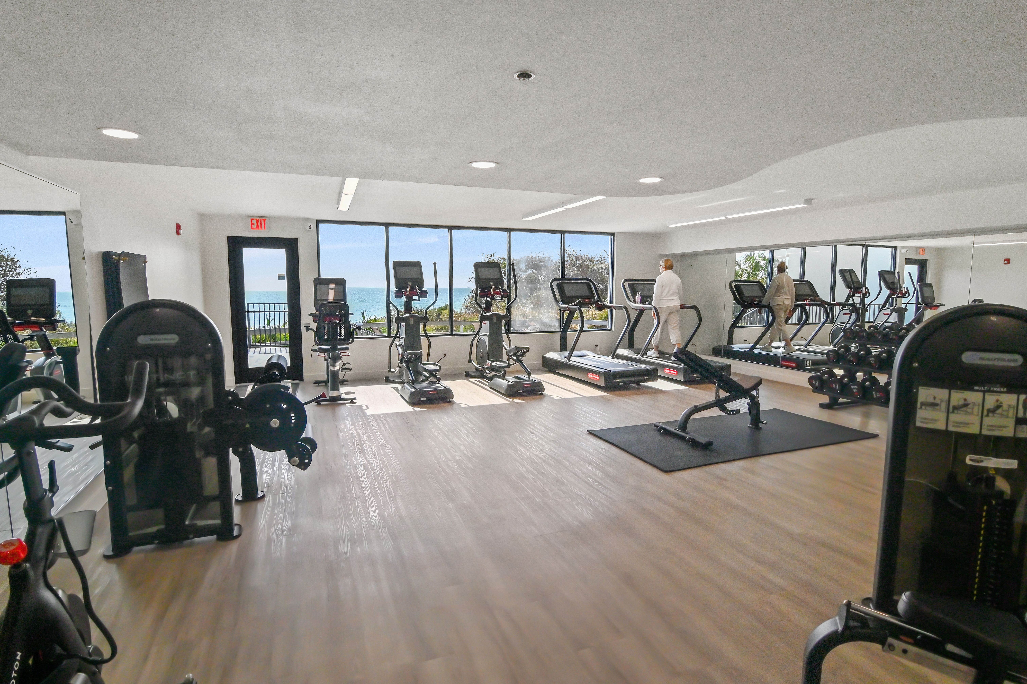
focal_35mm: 17
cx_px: 514
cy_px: 342
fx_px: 485
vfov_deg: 70.4
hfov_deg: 93.3
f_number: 8
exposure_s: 1/2000
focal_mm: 17
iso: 1250
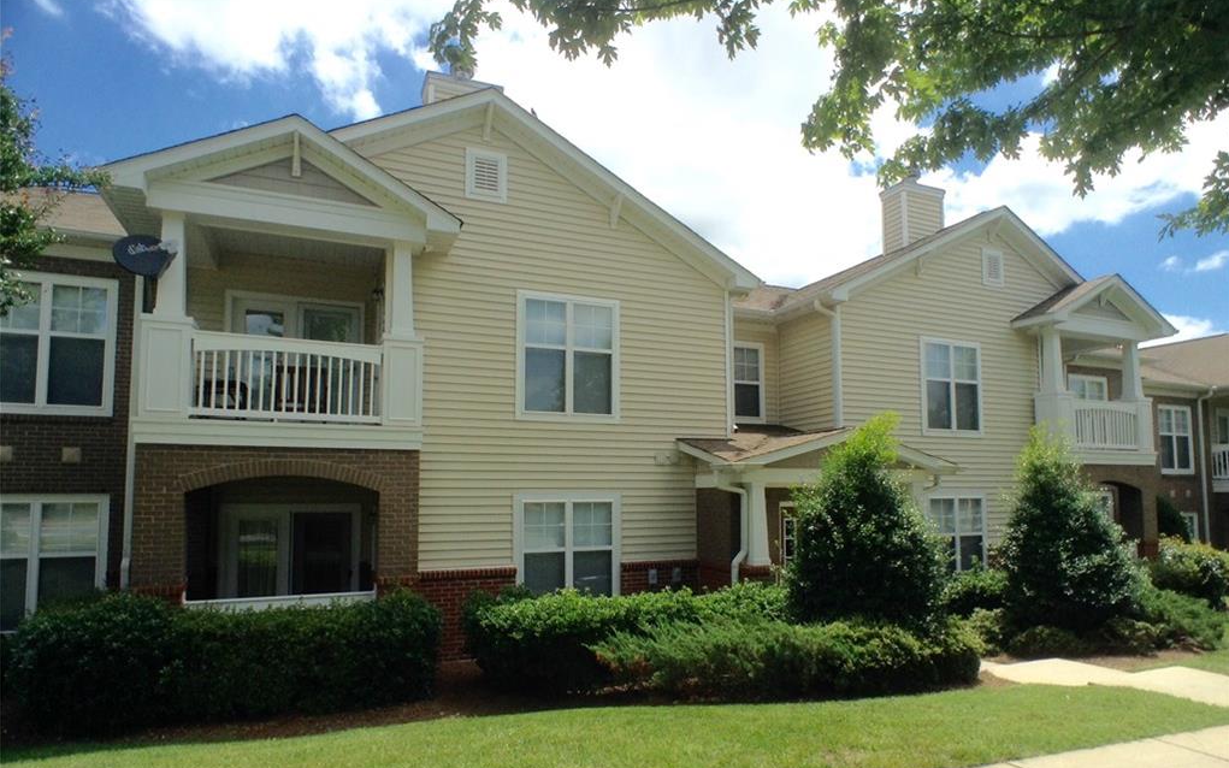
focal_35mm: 35
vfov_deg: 36.2
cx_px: 615
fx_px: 1172
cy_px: 453
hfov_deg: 55.3
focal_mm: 3.3
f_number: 2.4
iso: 25
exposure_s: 1/1093
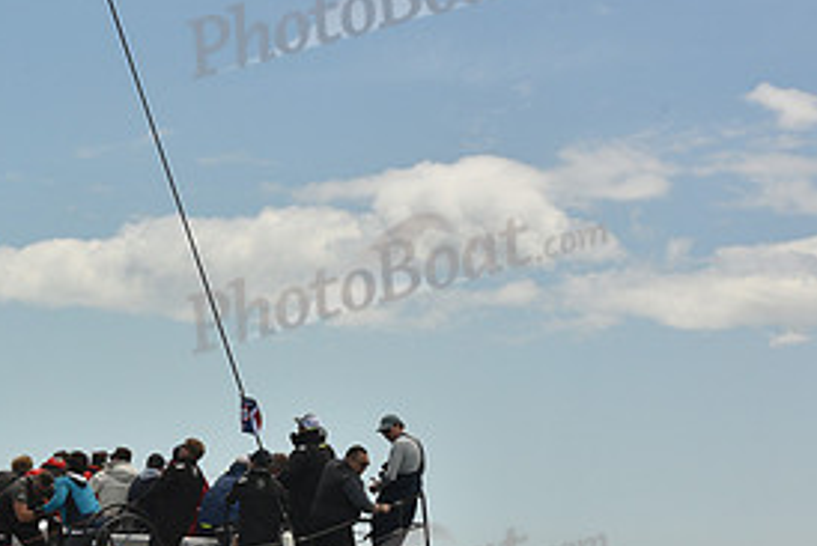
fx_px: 3360
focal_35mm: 148
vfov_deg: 9.3
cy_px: 473
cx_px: 36
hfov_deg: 13.7
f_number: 13
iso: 320
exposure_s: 1/800
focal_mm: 70
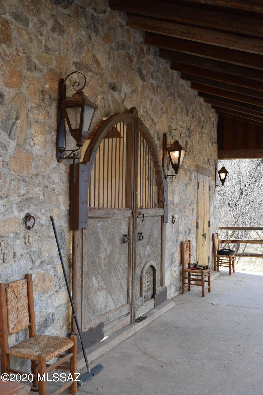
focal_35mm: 39
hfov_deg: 34.2
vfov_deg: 49.6
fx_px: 427
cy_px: 198
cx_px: 132
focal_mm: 26
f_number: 6.3
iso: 400
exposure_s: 1/160
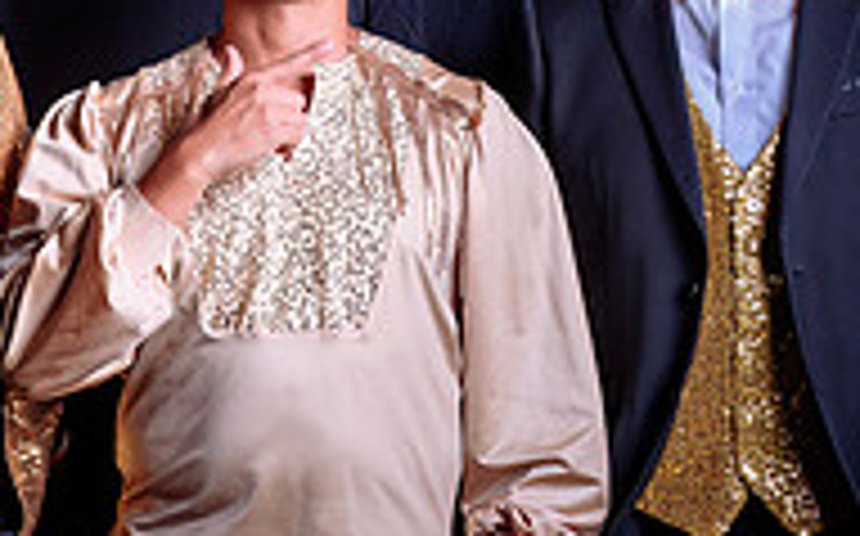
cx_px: 257
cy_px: 273
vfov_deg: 10.5
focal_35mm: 124
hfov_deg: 16.8
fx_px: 2904
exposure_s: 1/160
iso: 125
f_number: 4.5
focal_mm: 40
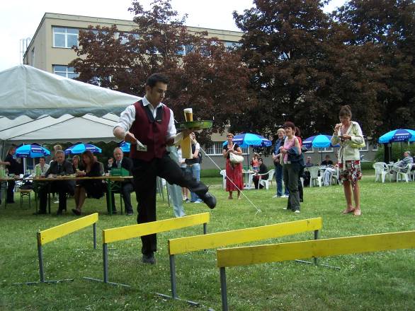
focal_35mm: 38
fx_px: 456
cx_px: 208
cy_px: 156
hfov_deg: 49.0
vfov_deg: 37.7
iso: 80
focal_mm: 6.3
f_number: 2.8
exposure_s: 1/500
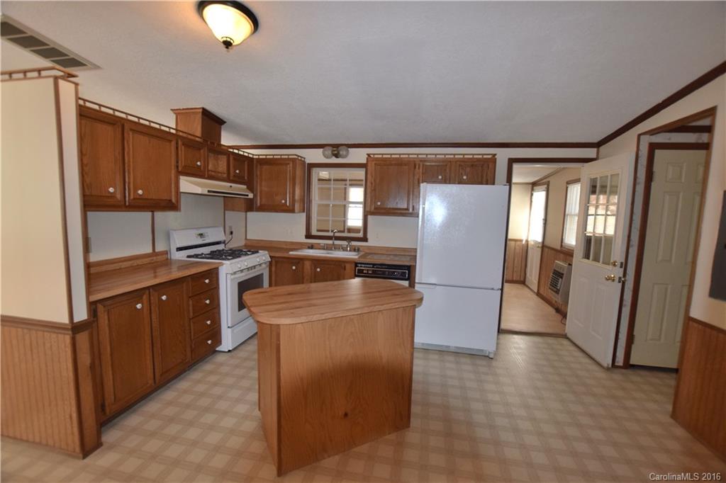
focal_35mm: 15
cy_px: 242
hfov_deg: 100.4
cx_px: 363
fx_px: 302
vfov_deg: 77.3
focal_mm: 10
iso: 800
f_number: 5
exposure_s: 1/100
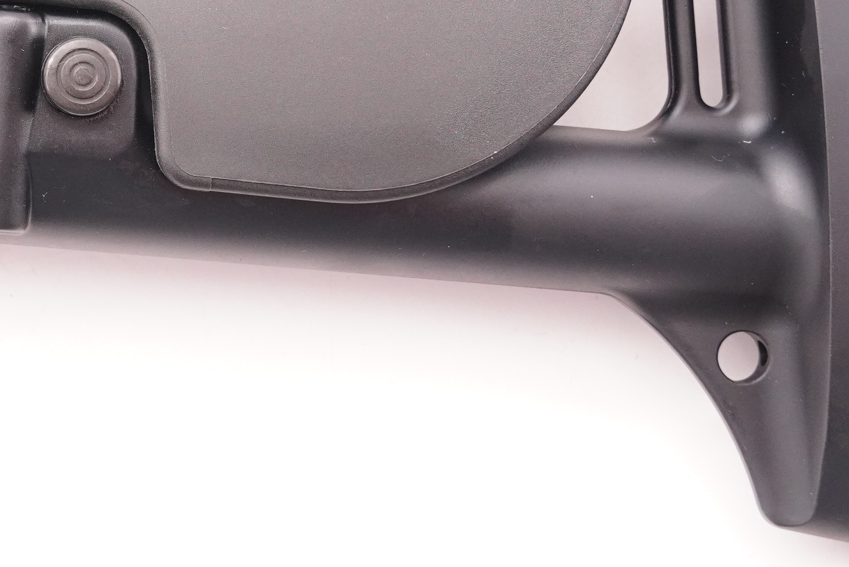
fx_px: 2983
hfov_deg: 15.9
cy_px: 121
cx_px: 0
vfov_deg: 10.8
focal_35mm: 126
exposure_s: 1/125
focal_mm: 29
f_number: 5.6
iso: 1250
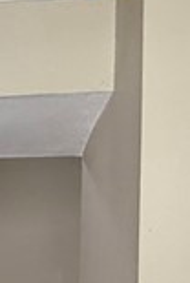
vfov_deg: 19.2
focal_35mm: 96
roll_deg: +0.2
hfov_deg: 13.2
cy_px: 393
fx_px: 757
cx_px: -132
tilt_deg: -0.8
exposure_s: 1/120
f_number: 2.2
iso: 500
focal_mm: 2.22
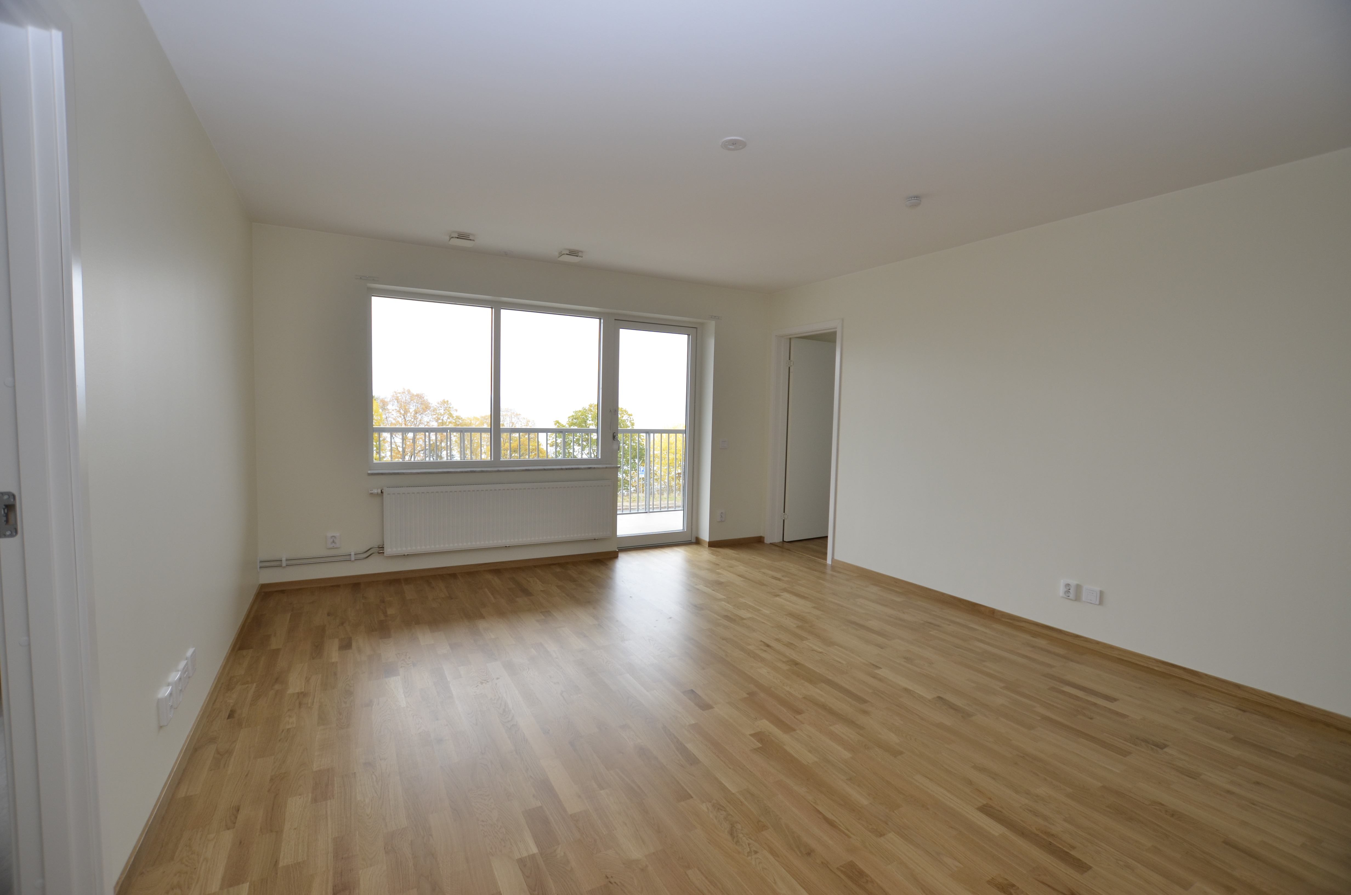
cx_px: 676
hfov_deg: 100.5
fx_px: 562
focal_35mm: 15
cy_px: 448
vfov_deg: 77.1
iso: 250
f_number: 4
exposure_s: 1/60
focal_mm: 10
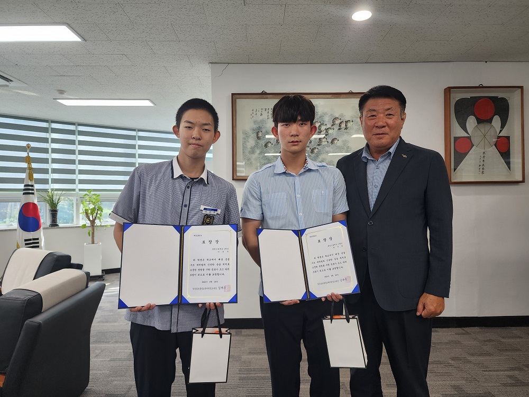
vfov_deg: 58.9
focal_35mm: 23
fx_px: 351
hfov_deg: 73.9
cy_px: 198
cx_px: 264
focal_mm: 6.4
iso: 125
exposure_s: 1/120
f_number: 1.8
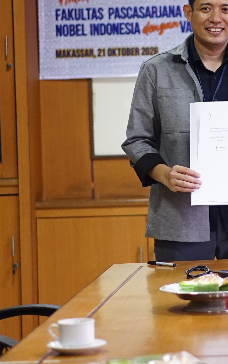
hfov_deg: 7.3
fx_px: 1760
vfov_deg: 11.8
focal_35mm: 177
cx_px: 307
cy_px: 100
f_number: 1.8
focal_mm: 50
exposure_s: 1/80
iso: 1000
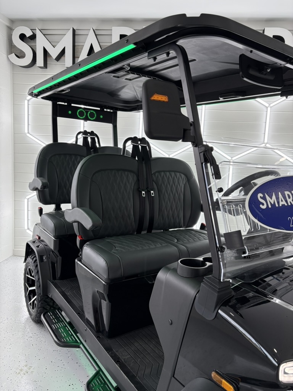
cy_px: 196
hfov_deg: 53.1
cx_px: 146
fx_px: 293
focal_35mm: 26
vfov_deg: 67.3
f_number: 1.6
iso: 100
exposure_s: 1/232
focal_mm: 5.96
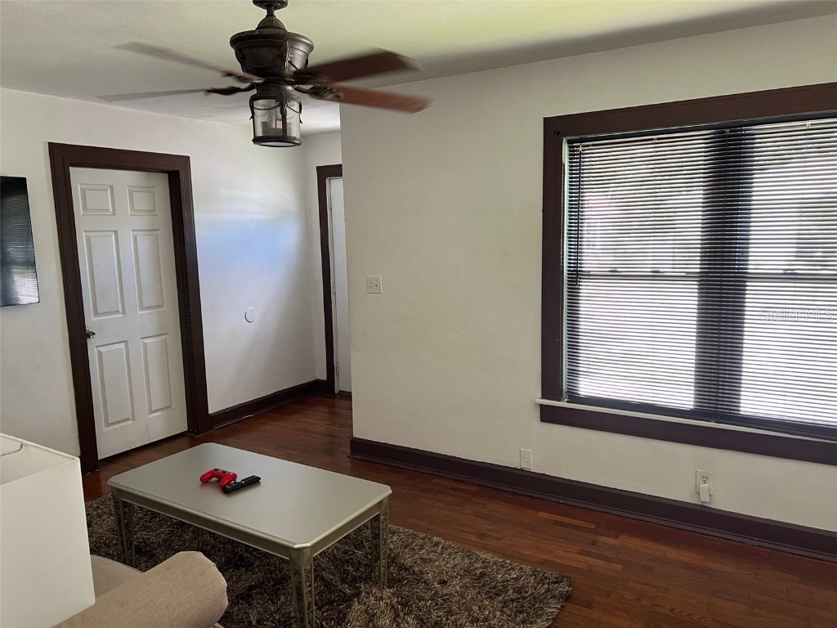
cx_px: 418
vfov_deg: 53.1
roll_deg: +1.0
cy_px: 314
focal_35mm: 26
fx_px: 629
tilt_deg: -8.0
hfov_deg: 67.3
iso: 125
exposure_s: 1/72
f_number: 1.5
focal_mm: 5.7
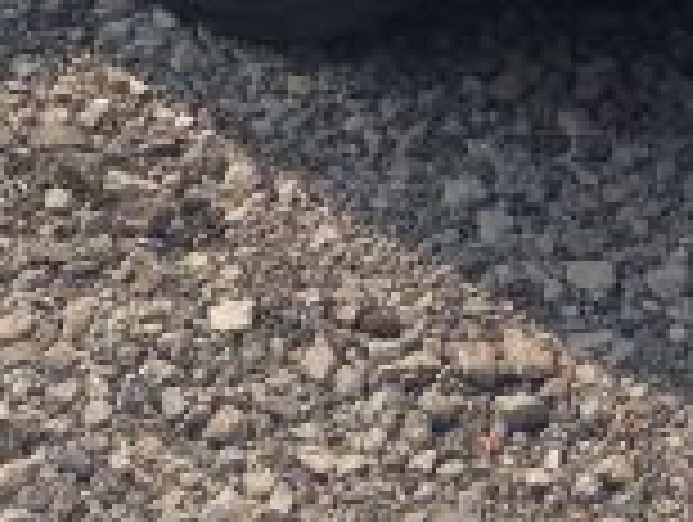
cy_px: -666
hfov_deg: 11.5
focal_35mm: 171
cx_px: 284
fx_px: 3429
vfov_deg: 8.1
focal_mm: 4.12
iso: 50
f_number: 2.4
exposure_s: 1/1043
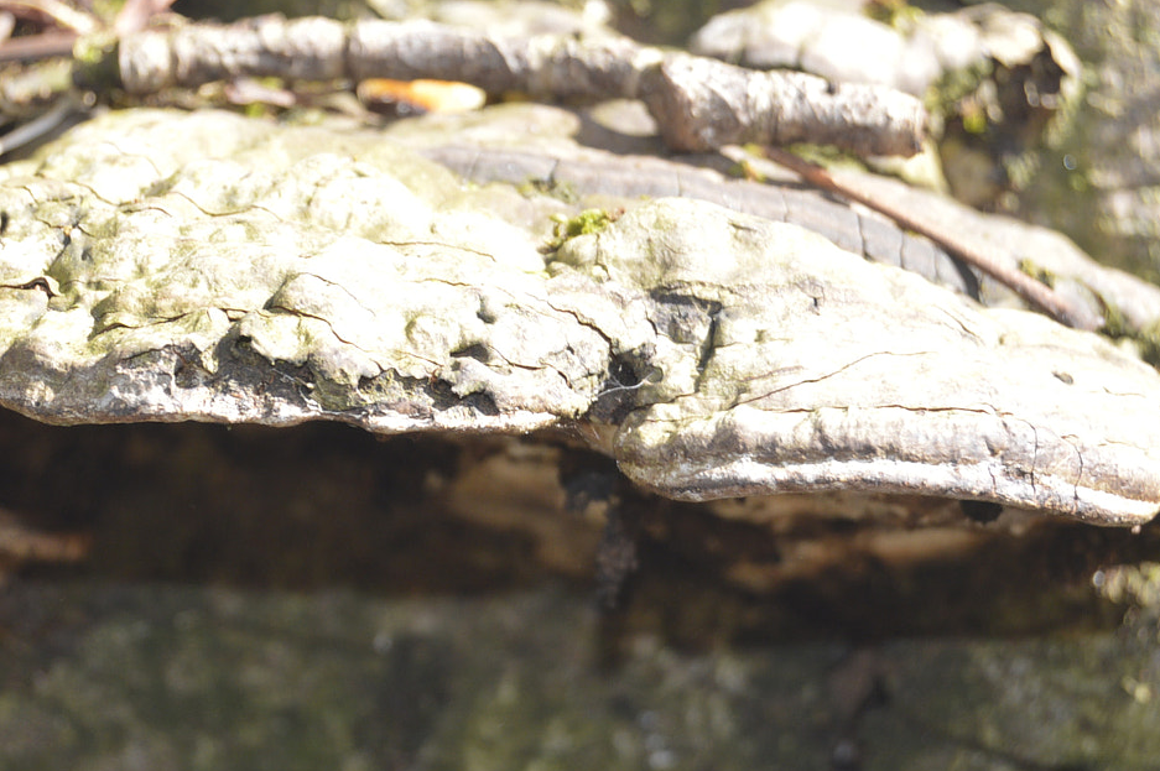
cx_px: 555
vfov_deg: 9.7
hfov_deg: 14.6
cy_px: 386
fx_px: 4535
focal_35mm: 141
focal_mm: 55
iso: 220
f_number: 5.6
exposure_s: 1/125
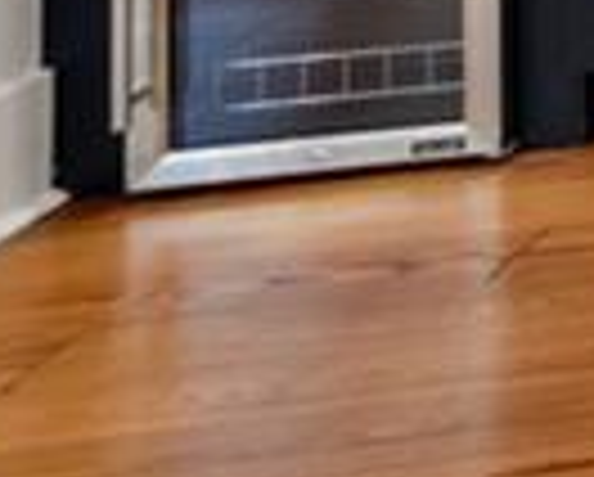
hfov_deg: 8.8
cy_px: -839
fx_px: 1919
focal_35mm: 109
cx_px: 2241
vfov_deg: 10.8
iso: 800
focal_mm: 15
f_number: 11
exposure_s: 1/15
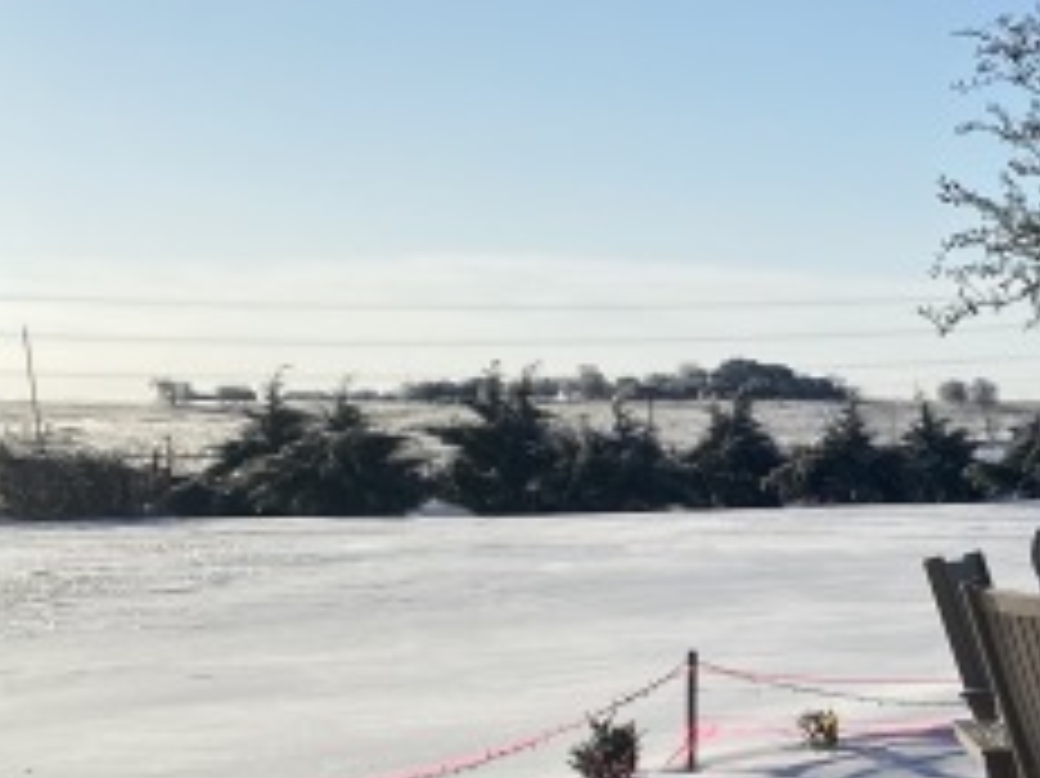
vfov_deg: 15.8
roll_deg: -0.2
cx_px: 1616
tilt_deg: -10.7
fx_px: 2703
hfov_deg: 18.8
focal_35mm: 90
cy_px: 917
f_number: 1.8
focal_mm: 4.25
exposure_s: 1/6757
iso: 32
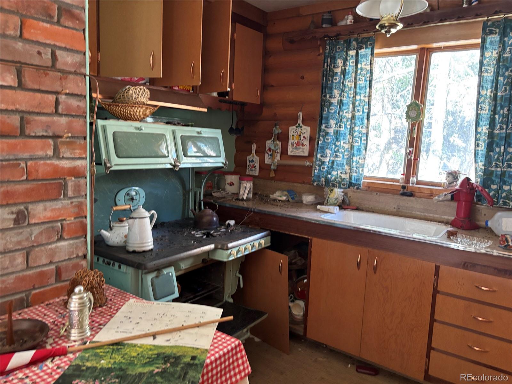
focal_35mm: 26
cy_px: 192
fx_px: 385
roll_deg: -3.3
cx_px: 256
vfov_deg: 53.1
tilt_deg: -5.4
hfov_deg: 67.3
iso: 400
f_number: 1.6
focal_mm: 5.96
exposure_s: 1/60
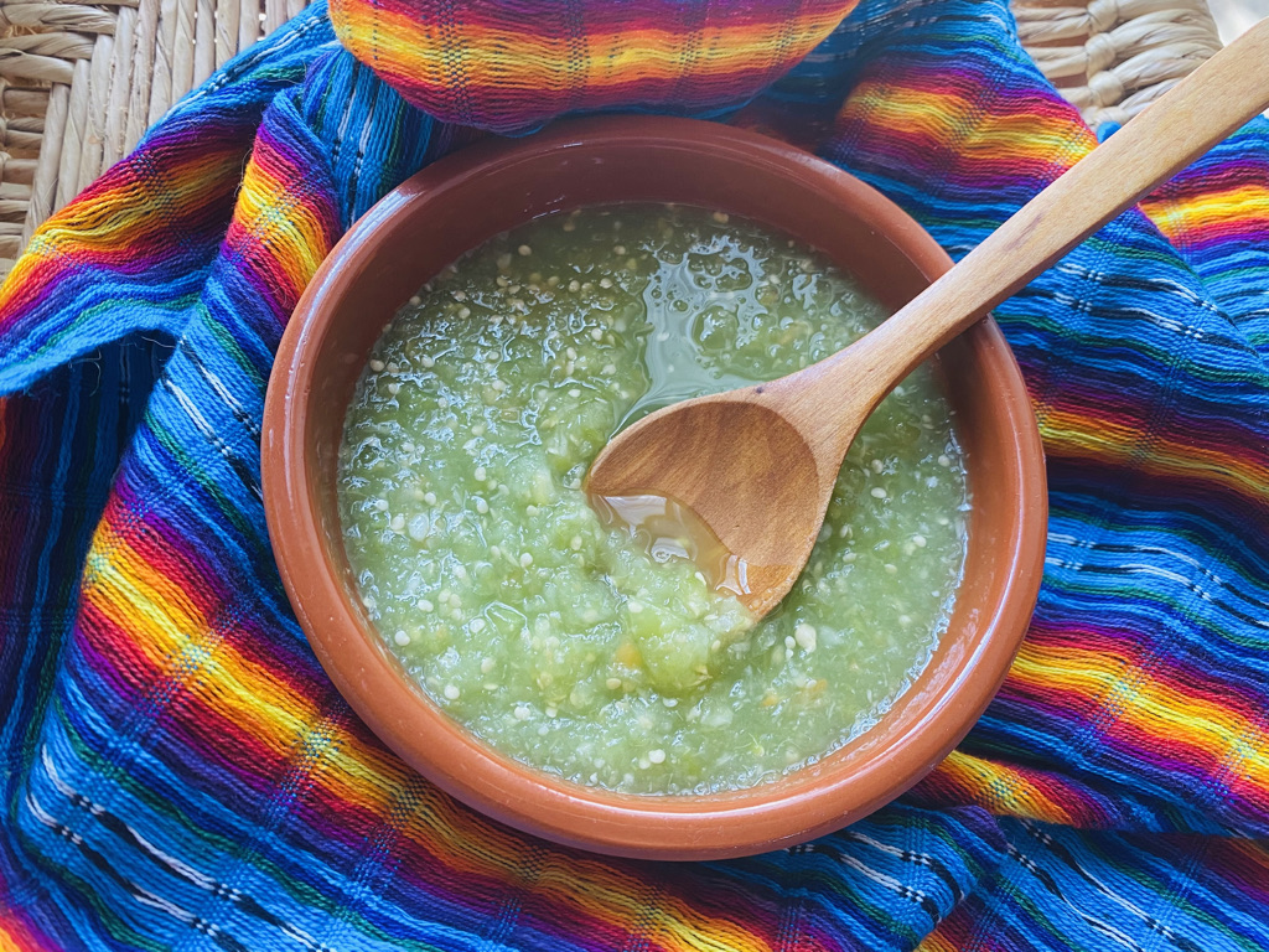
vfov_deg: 53.1
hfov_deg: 67.3
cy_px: 476
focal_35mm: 26
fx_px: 953
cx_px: 634
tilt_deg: -69.9
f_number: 1.8
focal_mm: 4.25
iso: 125
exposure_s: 1/60
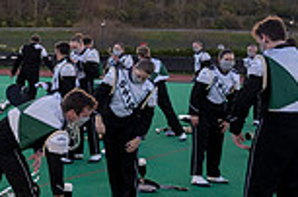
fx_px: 957
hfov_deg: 15.9
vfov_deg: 11.7
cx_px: -181
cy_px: 76
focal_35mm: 116
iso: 2000
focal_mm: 30.5
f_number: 4
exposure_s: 1/3200
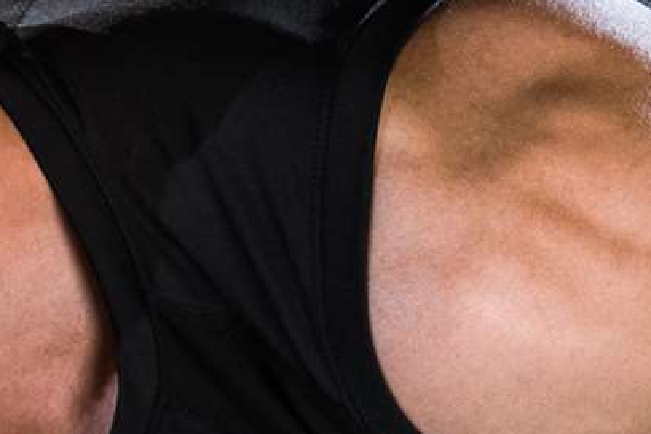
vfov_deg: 3.8
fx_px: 6383
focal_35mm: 353
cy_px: 1047
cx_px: -514
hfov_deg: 5.7
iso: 250
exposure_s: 1/200
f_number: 3.5
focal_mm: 50
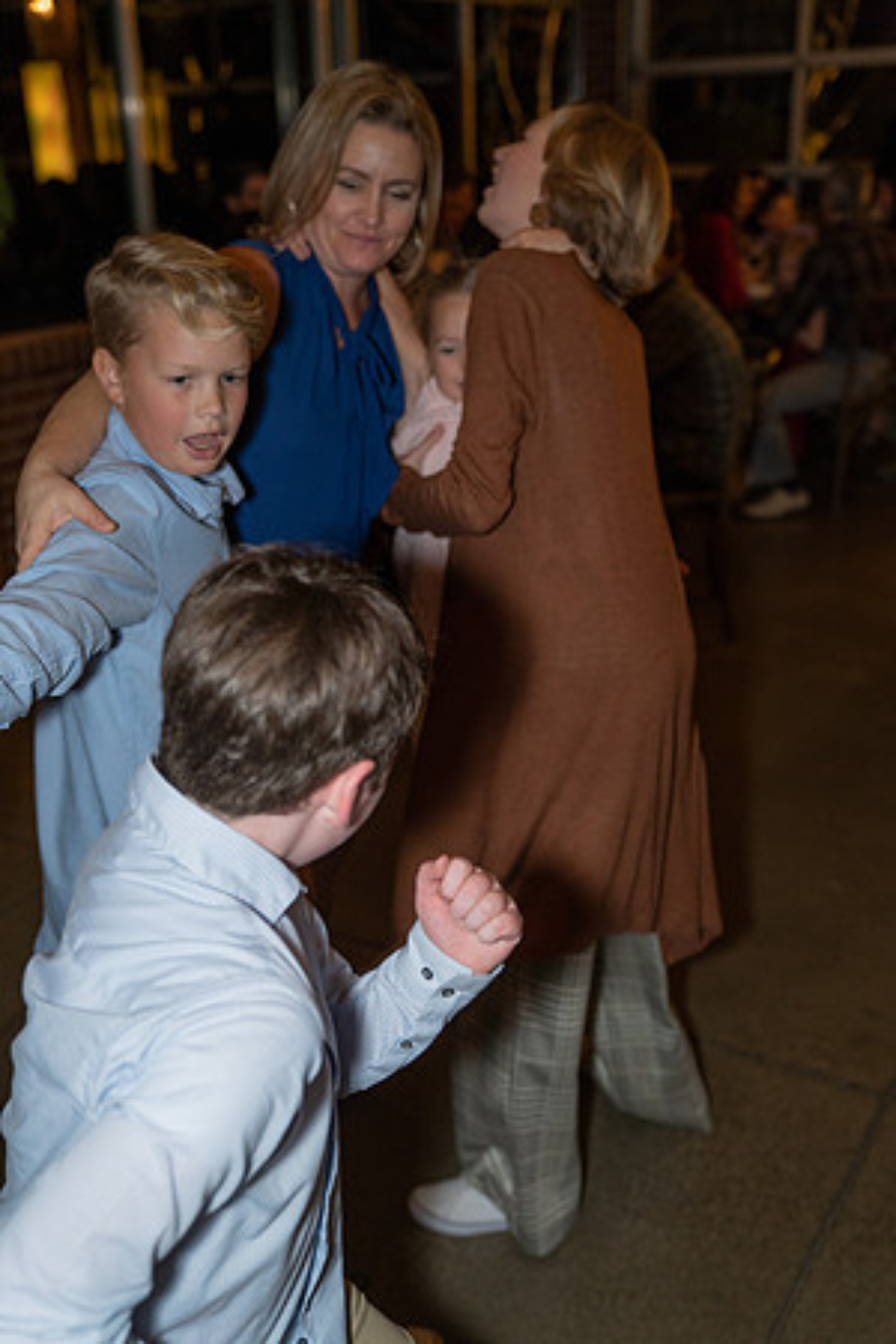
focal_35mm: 40
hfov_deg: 33.4
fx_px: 1493
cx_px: 448
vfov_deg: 48.5
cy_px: 672
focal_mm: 40
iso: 2000
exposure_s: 1/125
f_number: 2.8
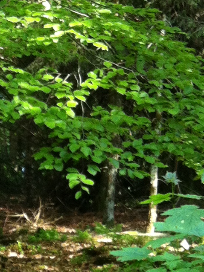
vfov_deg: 13.6
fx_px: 1117
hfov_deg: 9.9
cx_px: -170
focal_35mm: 142
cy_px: 299
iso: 100
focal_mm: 3.85
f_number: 2.8
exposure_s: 1/60
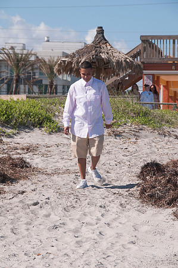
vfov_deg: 12.2
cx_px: 89
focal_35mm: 168
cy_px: 134
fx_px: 1249
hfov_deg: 8.2
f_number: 11
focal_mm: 112
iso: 100
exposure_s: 1/250
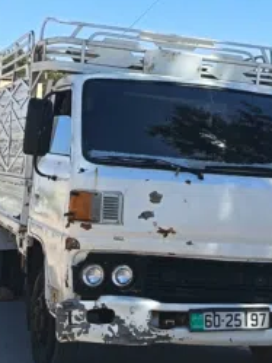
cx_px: 173
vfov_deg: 25.3
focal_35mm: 77
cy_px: 208
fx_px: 806
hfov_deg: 19.1
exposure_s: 1/460
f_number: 4
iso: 100
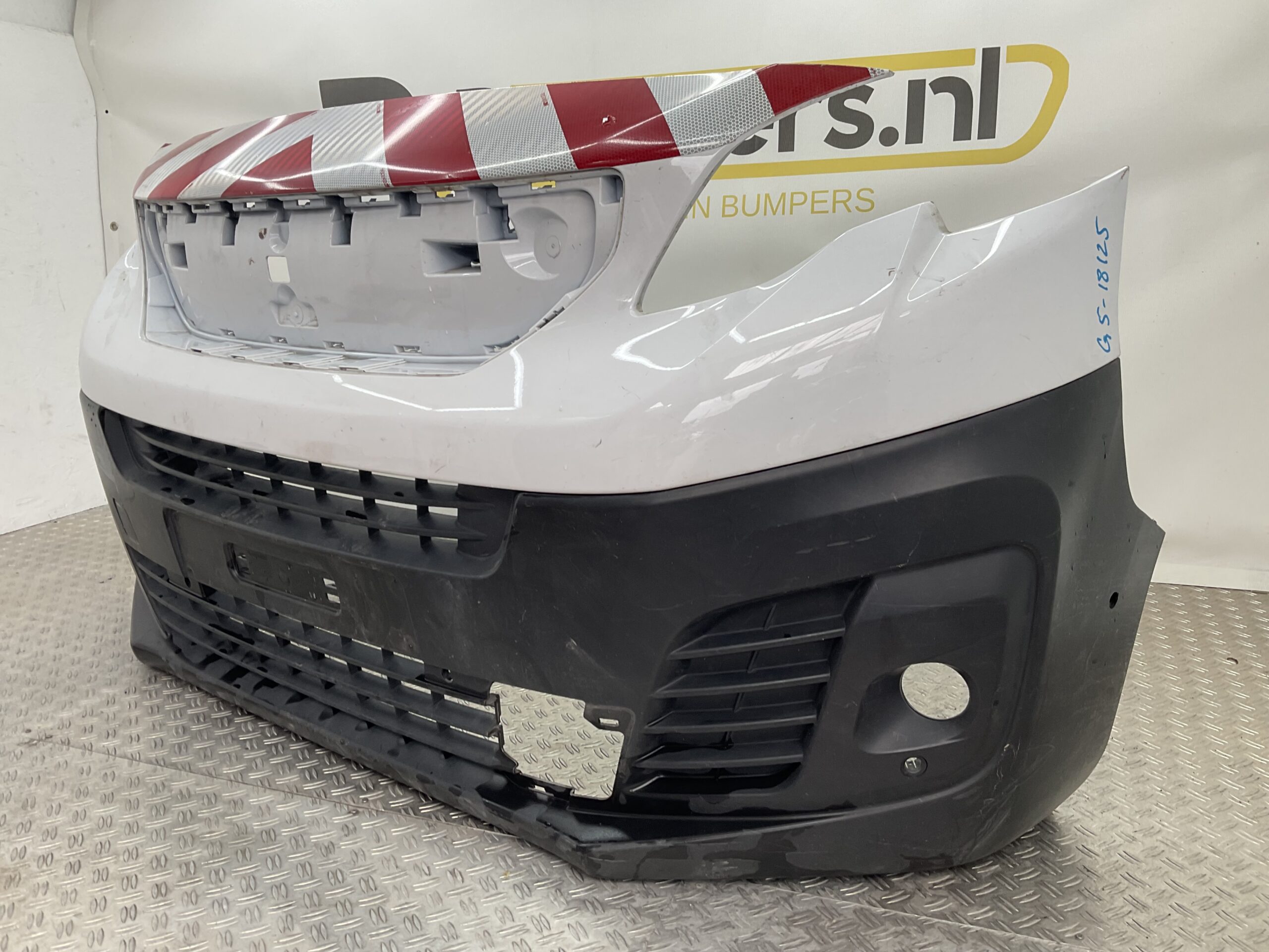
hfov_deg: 61.7
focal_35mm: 29
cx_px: 634
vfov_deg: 48.2
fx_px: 1063
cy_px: 476
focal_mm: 3
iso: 25
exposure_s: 1/120
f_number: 1.8
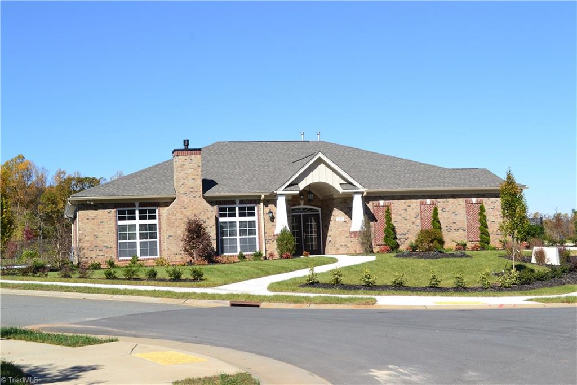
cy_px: 192
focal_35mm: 52
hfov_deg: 37.9
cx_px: 288
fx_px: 841
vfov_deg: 25.7
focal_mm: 35
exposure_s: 1/400
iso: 400
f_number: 11
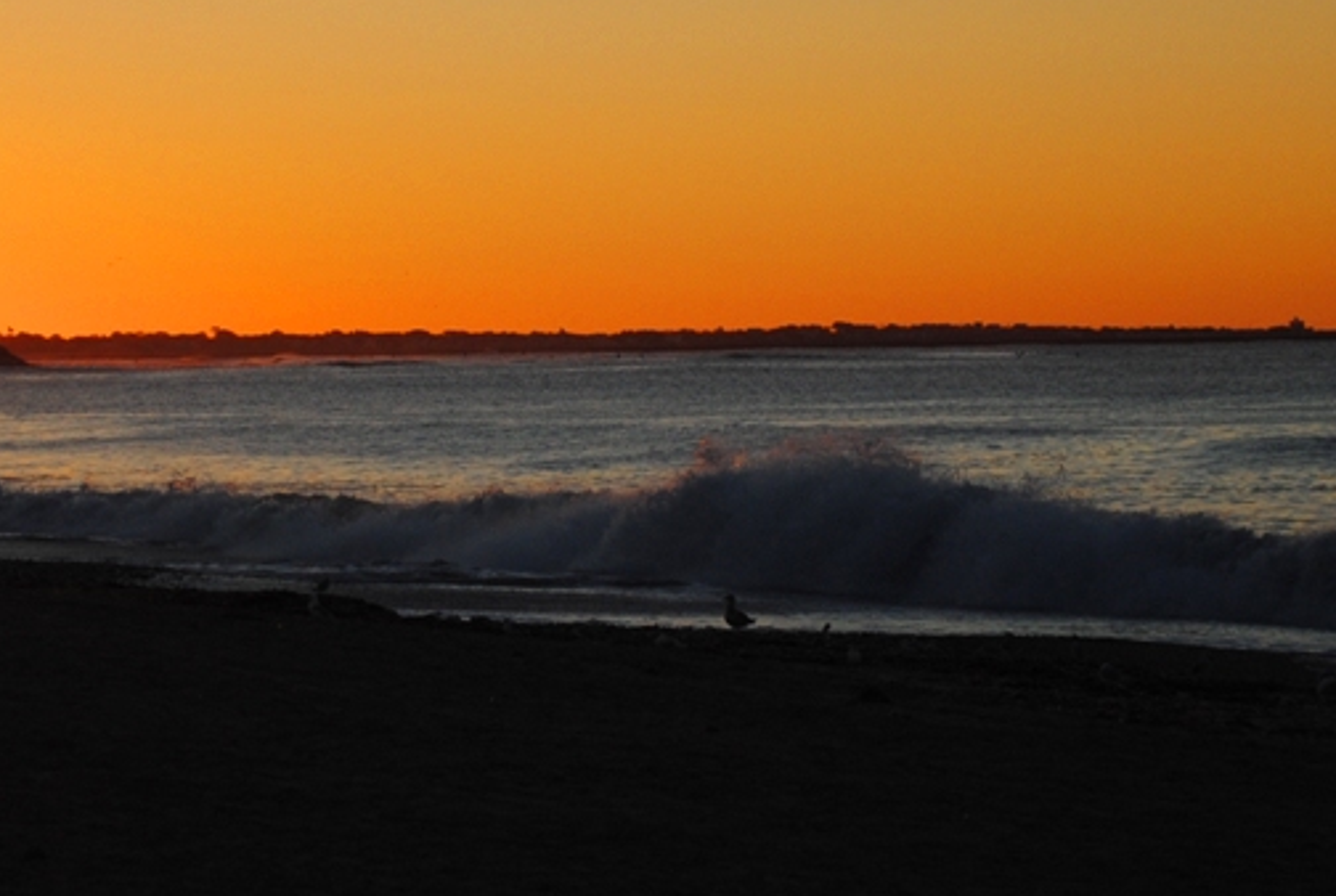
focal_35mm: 190
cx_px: 459
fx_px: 7069
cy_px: 262
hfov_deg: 10.8
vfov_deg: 7.2
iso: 200
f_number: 5.6
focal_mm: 55
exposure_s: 1/640
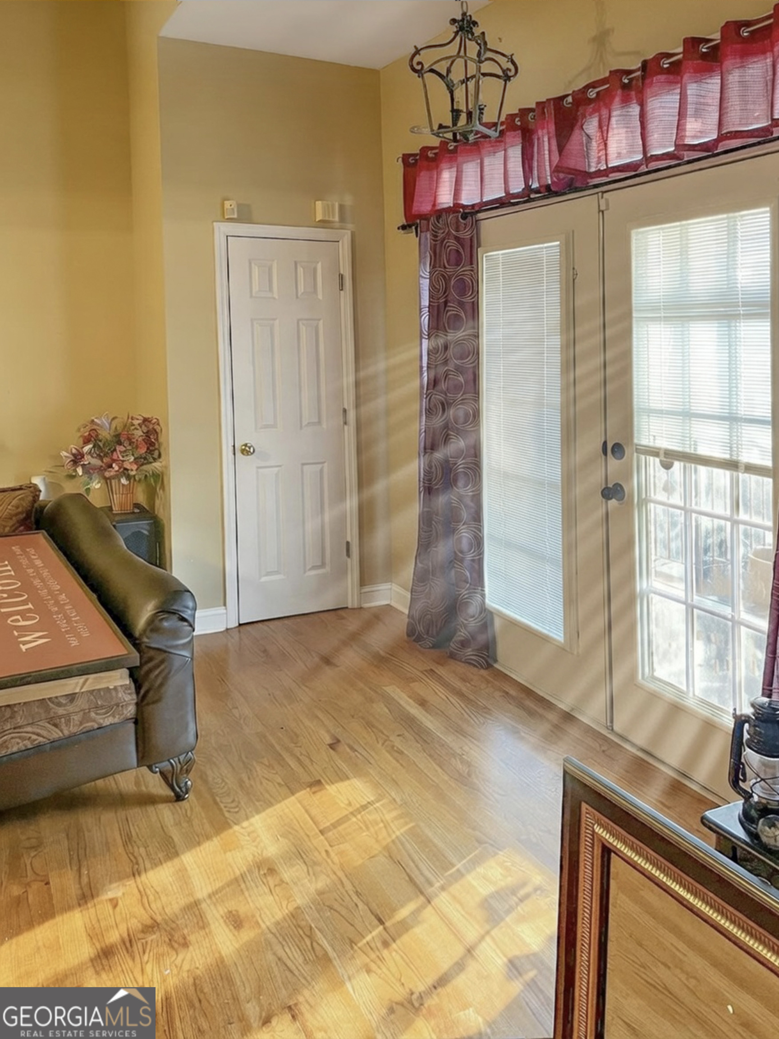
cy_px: 520
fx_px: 780
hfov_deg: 53.1
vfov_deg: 67.3
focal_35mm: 26
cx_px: 390
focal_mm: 5.1
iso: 200
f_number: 1.6
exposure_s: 1/60
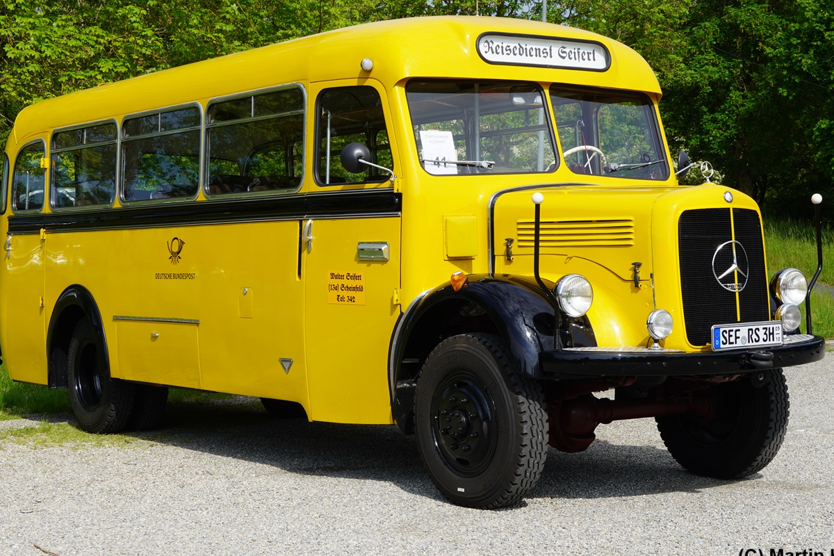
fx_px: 1520
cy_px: 226
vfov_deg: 20.7
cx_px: 408
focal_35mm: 66
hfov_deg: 30.7
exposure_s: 1/160
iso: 100
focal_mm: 35
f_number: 11
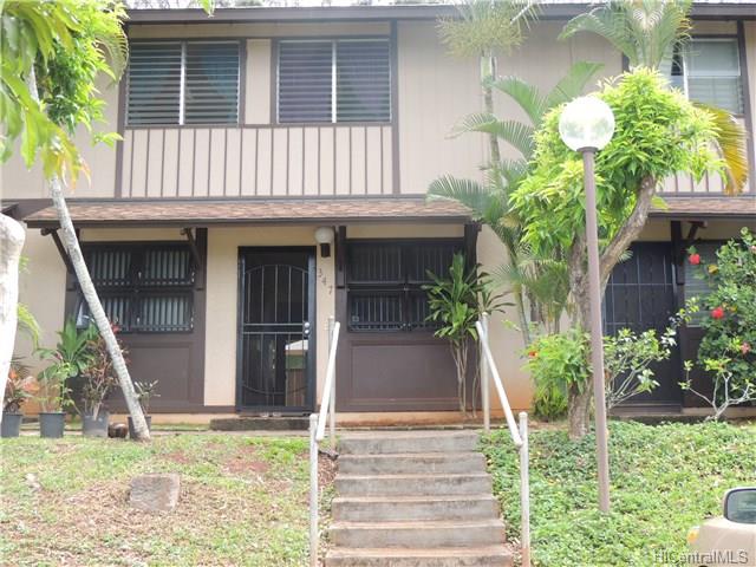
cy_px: 284
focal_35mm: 43
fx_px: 939
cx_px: 378
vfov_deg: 33.6
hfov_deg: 43.9
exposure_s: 1/125
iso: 100
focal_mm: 7.6
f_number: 3.4
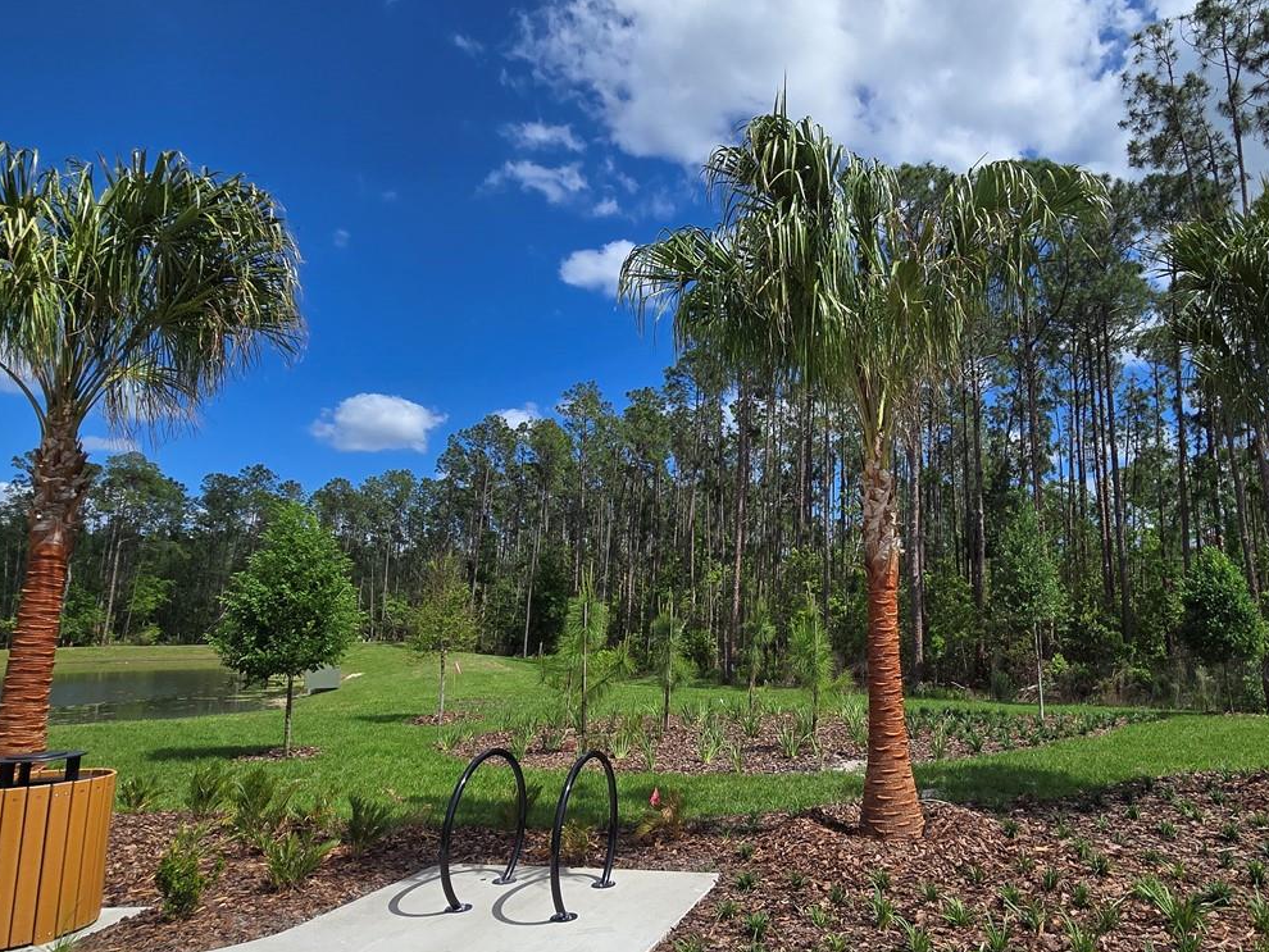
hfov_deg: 77.2
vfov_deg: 63.5
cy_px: 479
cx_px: 813
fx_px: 770
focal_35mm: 21
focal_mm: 2.2
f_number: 2.2
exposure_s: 1/3850
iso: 50
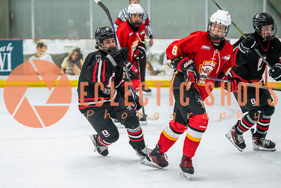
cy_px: 111
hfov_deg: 12.7
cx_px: 115
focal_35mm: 162
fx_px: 1263
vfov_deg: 8.5
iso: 2000
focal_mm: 130
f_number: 3.2
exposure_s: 1/640
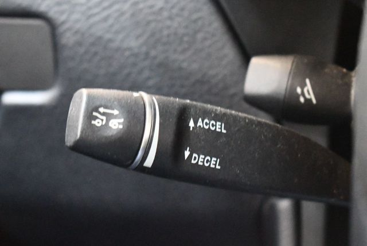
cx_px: 184
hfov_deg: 21.2
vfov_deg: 14.3
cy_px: 123
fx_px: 980
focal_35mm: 96
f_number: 5.3
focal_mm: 48
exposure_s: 1/15
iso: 12800
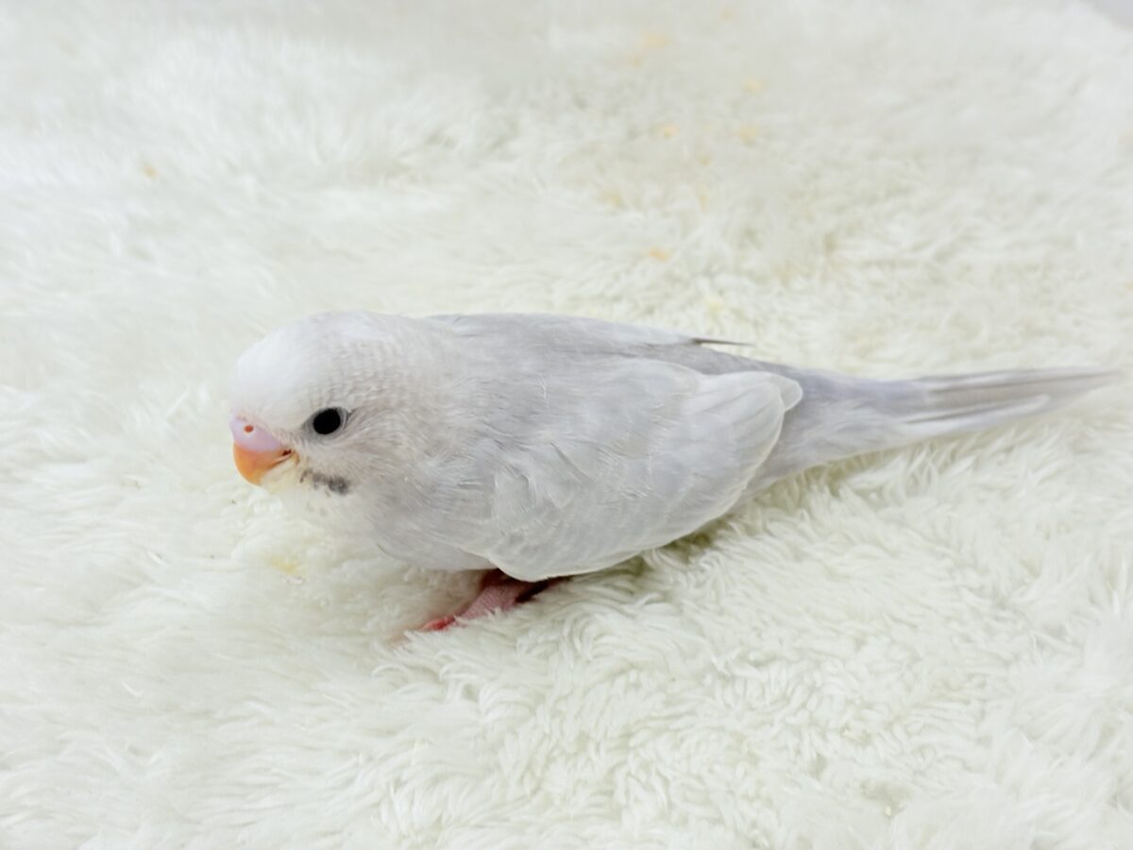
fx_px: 1702
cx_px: 566
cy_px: 425
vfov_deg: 28.0
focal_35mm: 52
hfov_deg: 36.8
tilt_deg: -37.5
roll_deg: -2.9
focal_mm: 5.96
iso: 25
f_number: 1.6
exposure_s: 1/50
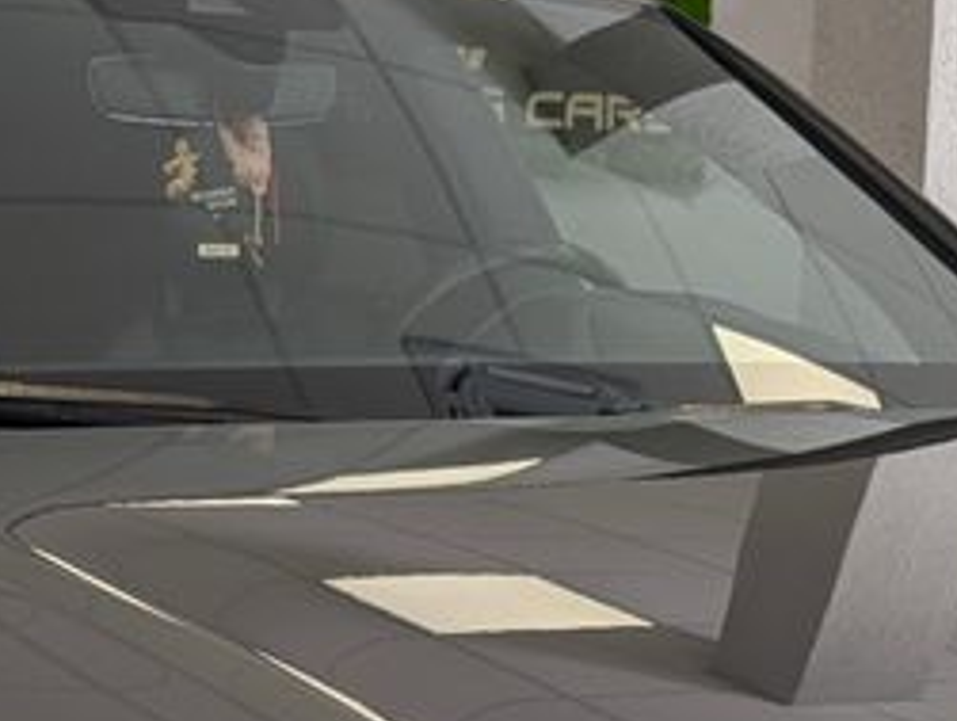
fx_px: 2713
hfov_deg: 19.9
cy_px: 1196
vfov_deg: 13.9
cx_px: 641
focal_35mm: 98
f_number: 1.68
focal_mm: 6.9
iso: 19
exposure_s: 1/512
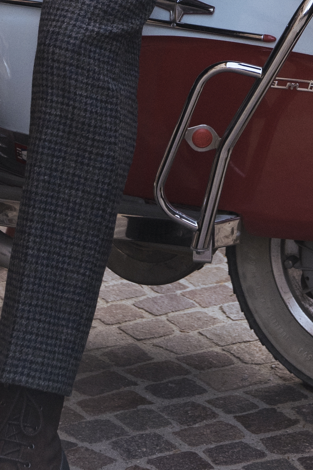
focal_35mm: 194
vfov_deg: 10.2
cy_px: -301
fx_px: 2531
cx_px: 184
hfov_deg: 7.1
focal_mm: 44
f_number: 3.5
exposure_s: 1/800
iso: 1000
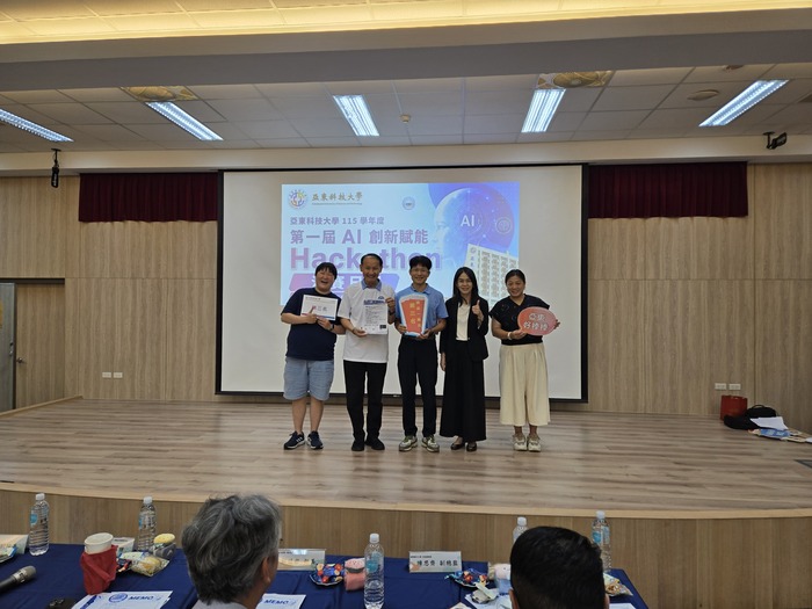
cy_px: 304
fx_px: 540
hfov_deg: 73.9
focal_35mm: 23
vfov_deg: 58.9
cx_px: 406
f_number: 1.8
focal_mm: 5.4
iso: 50
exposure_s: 1/120
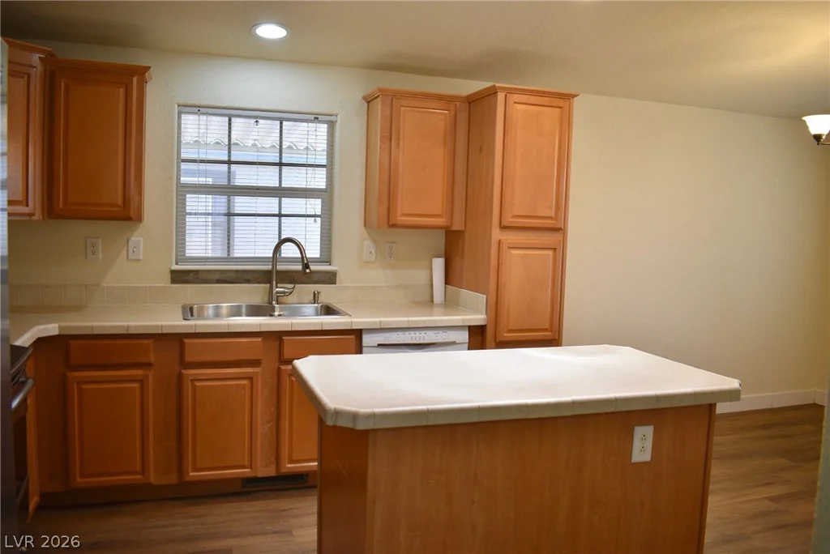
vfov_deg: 48.0
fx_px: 623
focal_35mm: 27
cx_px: 415
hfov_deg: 67.4
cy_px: 277
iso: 400
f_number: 4
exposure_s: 1/60
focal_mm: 18
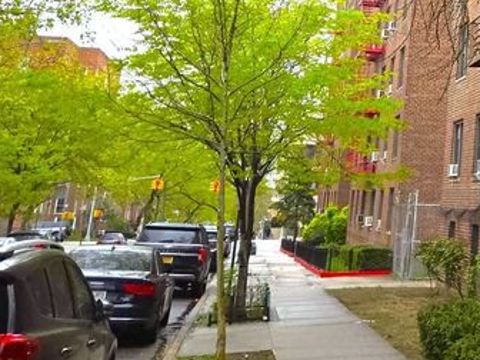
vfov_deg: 19.8
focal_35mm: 70
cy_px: -70
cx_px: 599
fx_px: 971
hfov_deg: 24.7
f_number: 1.8
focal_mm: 5.4
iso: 25
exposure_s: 1/648
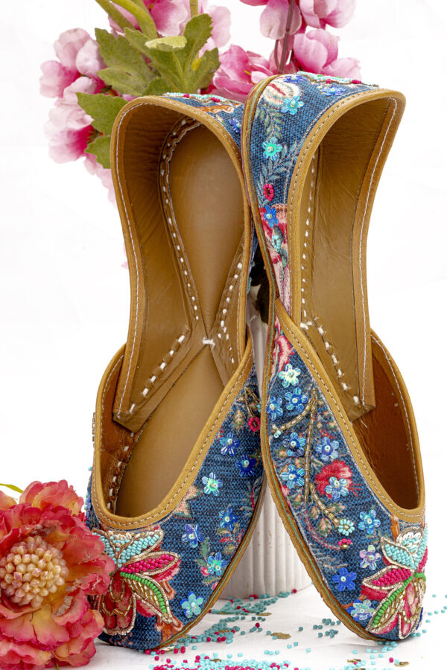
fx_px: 1583
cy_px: 335
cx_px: 224
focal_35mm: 85
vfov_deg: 23.9
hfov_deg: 16.1
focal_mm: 85
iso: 160
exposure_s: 1/125
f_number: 5
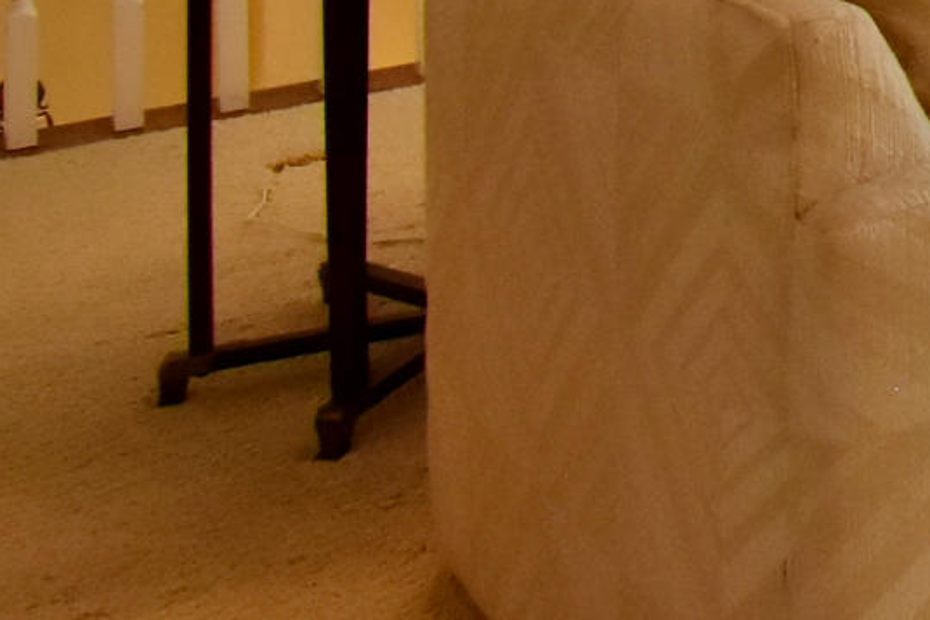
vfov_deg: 13.6
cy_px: -672
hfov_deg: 14.4
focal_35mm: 84
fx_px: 2169
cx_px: 2296
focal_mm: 10
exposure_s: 1/160
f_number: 10
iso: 2000
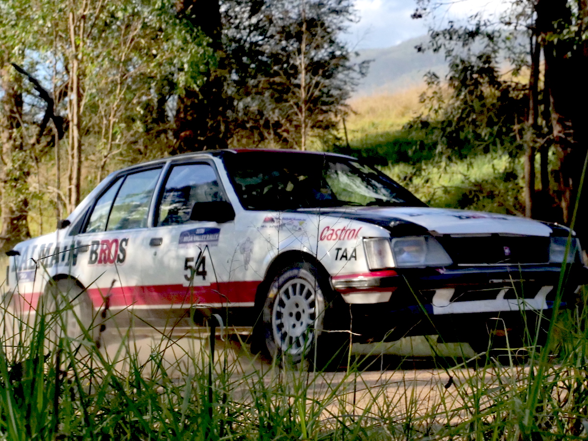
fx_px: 815
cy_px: 220
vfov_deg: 30.3
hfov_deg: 39.7
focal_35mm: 48
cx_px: 294
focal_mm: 24
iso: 200
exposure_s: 1/2000
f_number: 5
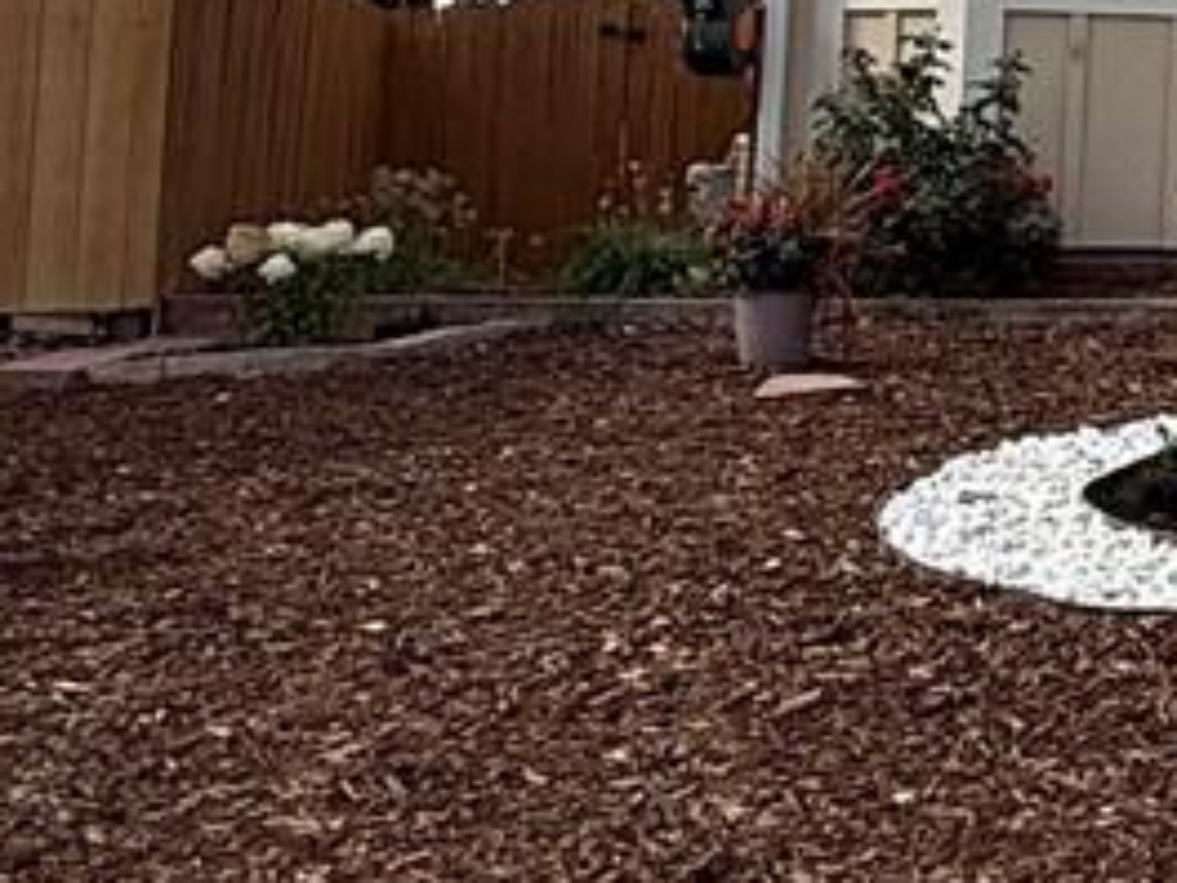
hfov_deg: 17.6
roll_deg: -1.2
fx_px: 2890
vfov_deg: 16.9
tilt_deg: +4.5
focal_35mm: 85
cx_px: 2229
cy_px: -58
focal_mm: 2.22
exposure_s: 1/1613
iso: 50
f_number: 2.2
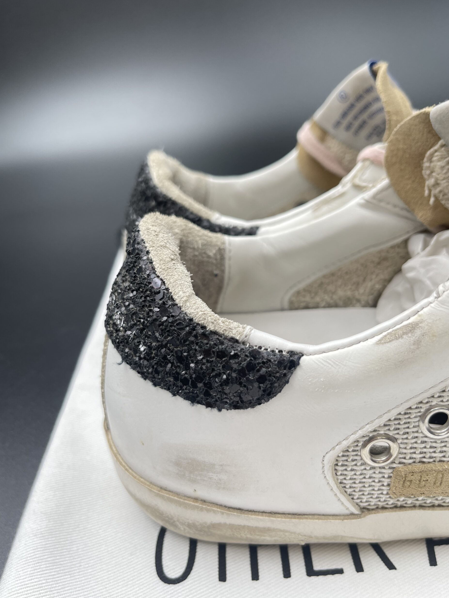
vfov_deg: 65.3
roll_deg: +5.9
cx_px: 225
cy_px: 295
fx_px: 467
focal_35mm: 27
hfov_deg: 51.4
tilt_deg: -32.0
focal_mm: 5.1
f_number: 1.6
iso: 32
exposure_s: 1/129
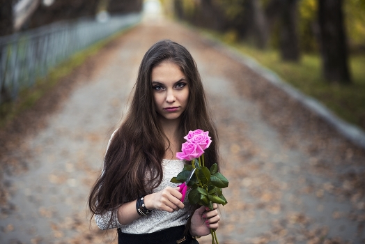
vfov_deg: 16.1
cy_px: 122
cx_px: 182
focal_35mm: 85
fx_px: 862
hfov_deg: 23.9
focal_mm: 85
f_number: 2.2
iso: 100
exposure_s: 1/320
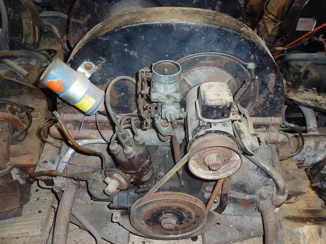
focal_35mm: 29
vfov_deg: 48.2
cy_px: 122
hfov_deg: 61.7
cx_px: 163
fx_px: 273
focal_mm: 4.7
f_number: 3.4
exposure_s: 1/8
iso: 400
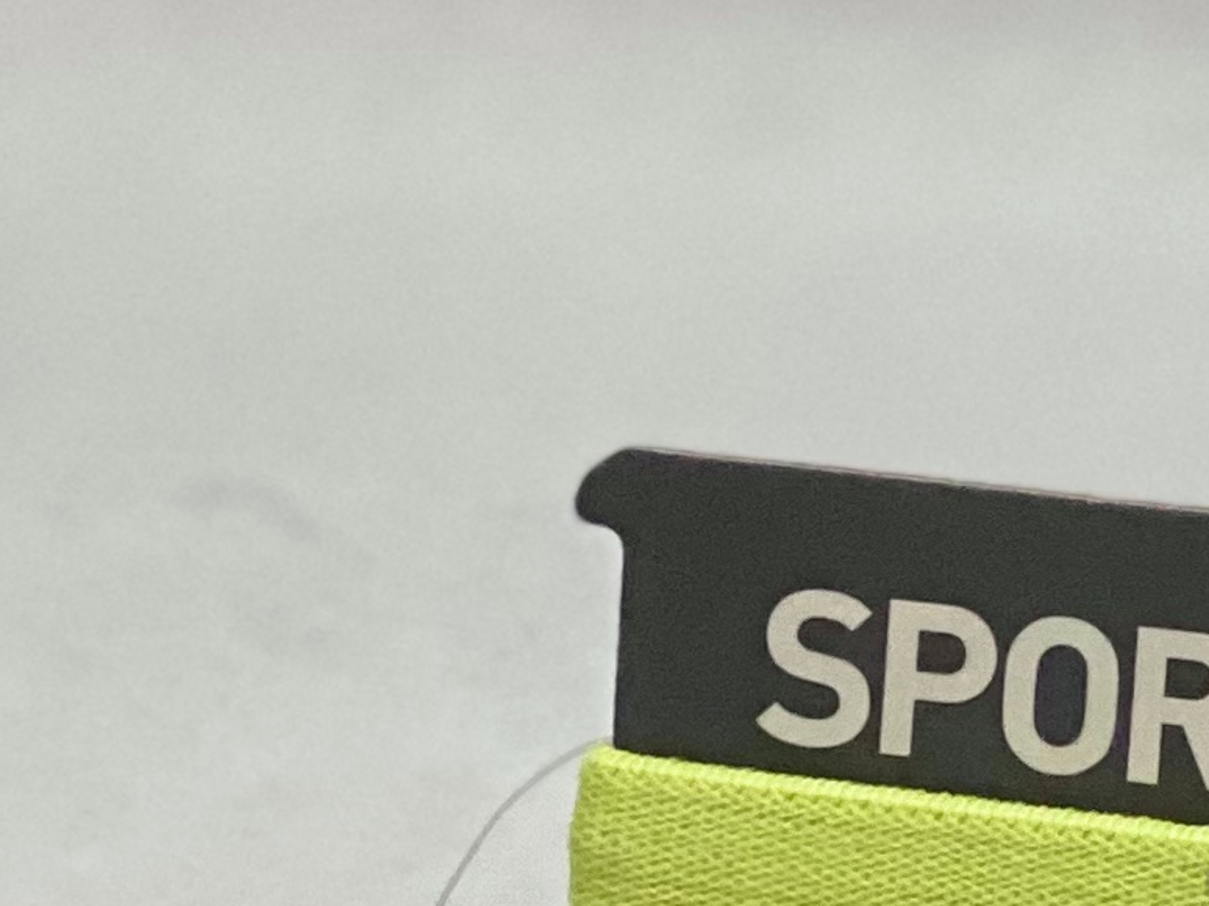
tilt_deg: -20.2
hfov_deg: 7.0
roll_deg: -5.3
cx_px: 2590
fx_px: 9462
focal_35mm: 271
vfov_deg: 5.5
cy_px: 1012
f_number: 2
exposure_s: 1/40
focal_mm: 6
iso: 320
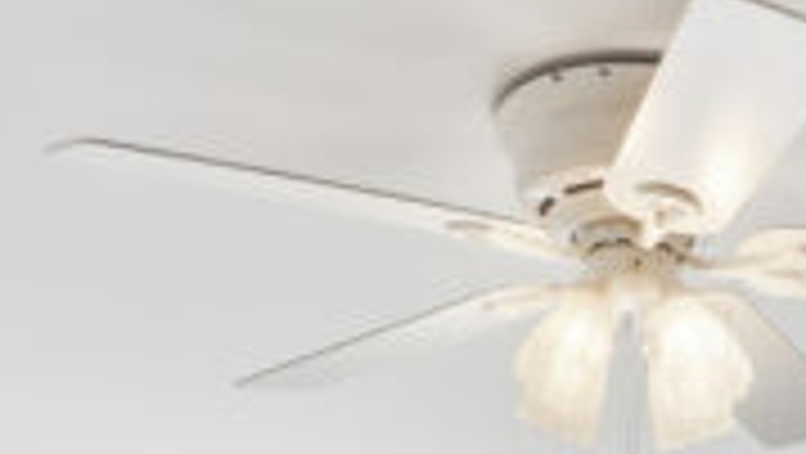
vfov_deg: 10.9
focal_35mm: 90
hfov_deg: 22.3
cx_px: 901
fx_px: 1925
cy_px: 1162
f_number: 11
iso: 100
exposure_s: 1/500
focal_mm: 10
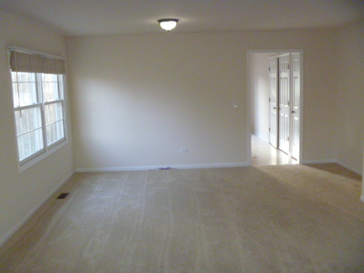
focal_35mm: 35
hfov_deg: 52.6
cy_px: 136
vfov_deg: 40.7
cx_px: 182
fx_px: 368
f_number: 3.5
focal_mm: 6.3
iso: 640
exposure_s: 1/60
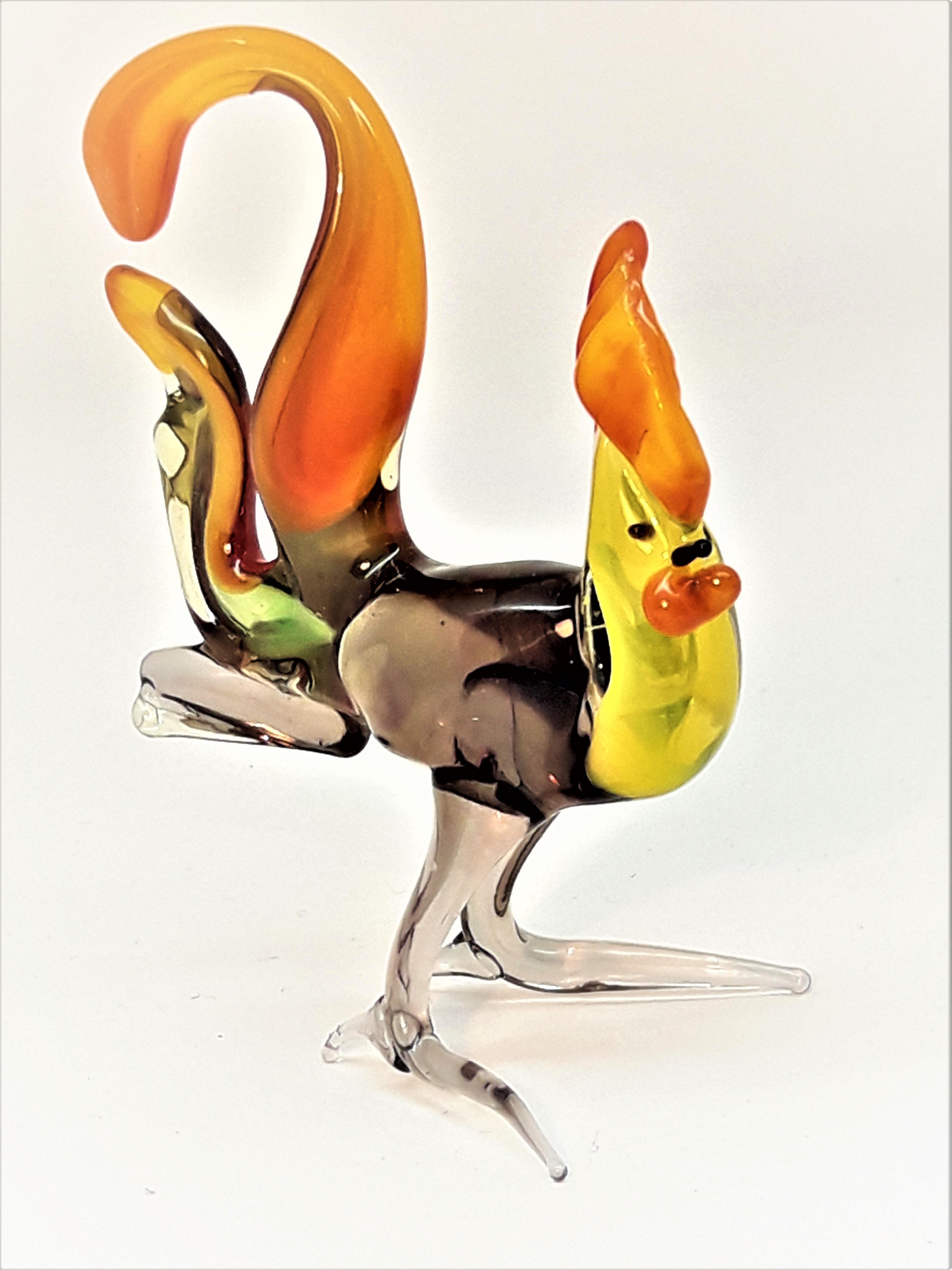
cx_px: 476
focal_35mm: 28
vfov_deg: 63.4
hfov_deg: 49.7
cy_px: 635
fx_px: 1027
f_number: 1.9
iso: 40
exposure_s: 1/108
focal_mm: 3.7
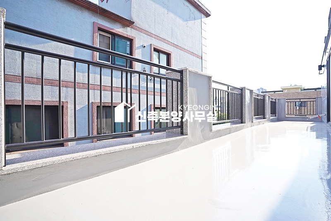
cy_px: 110
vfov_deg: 70.4
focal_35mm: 17
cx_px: 166
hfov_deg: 93.3
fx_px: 156
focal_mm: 17
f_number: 5
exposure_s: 1/640
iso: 250
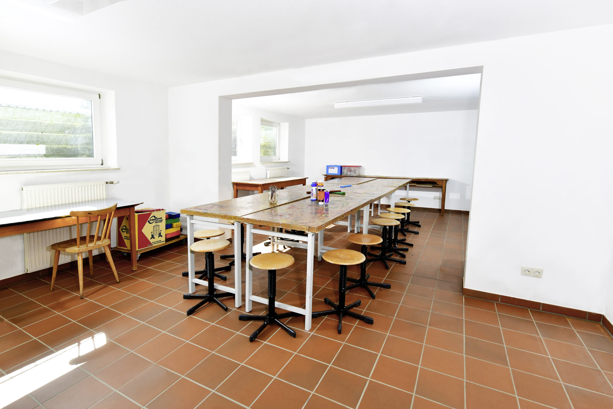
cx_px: 306
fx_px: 289
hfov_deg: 93.3
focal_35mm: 17
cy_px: 204
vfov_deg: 70.4
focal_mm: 17
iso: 1600
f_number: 8
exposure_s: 1/200
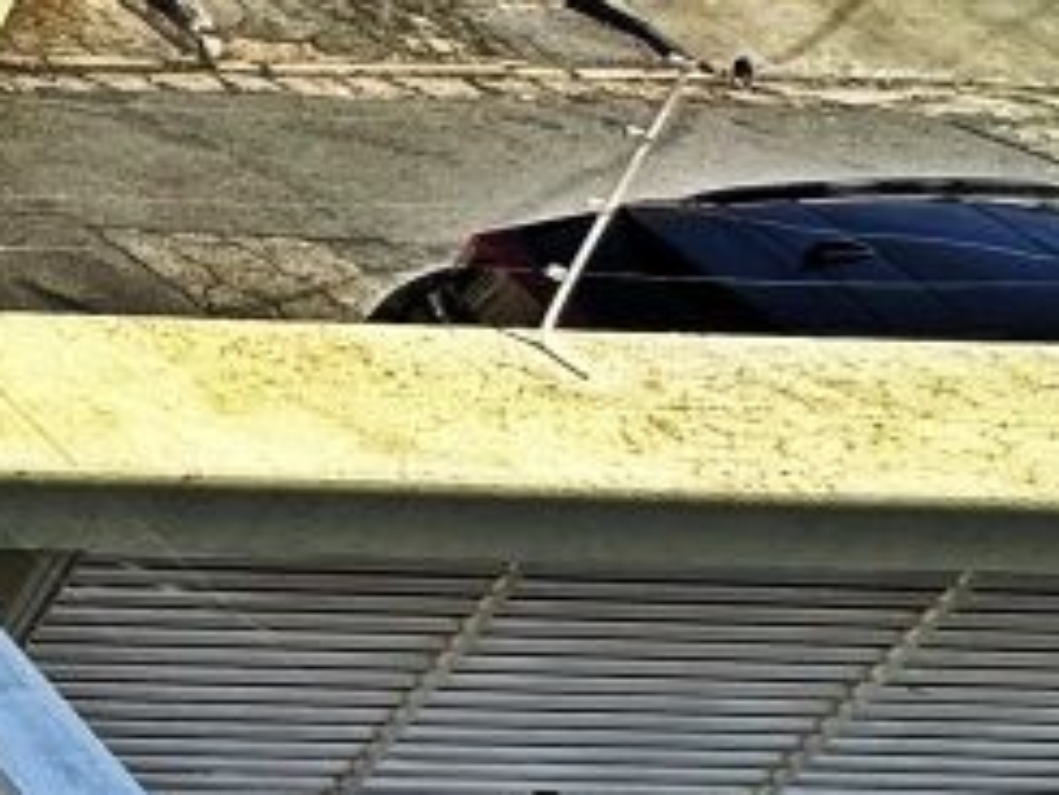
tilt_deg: -41.9
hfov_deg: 15.1
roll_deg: -3.0
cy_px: 825
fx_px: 2234
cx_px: -1478
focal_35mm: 73
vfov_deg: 19.5
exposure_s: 1/734
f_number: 2.2
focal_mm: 2.22
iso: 40
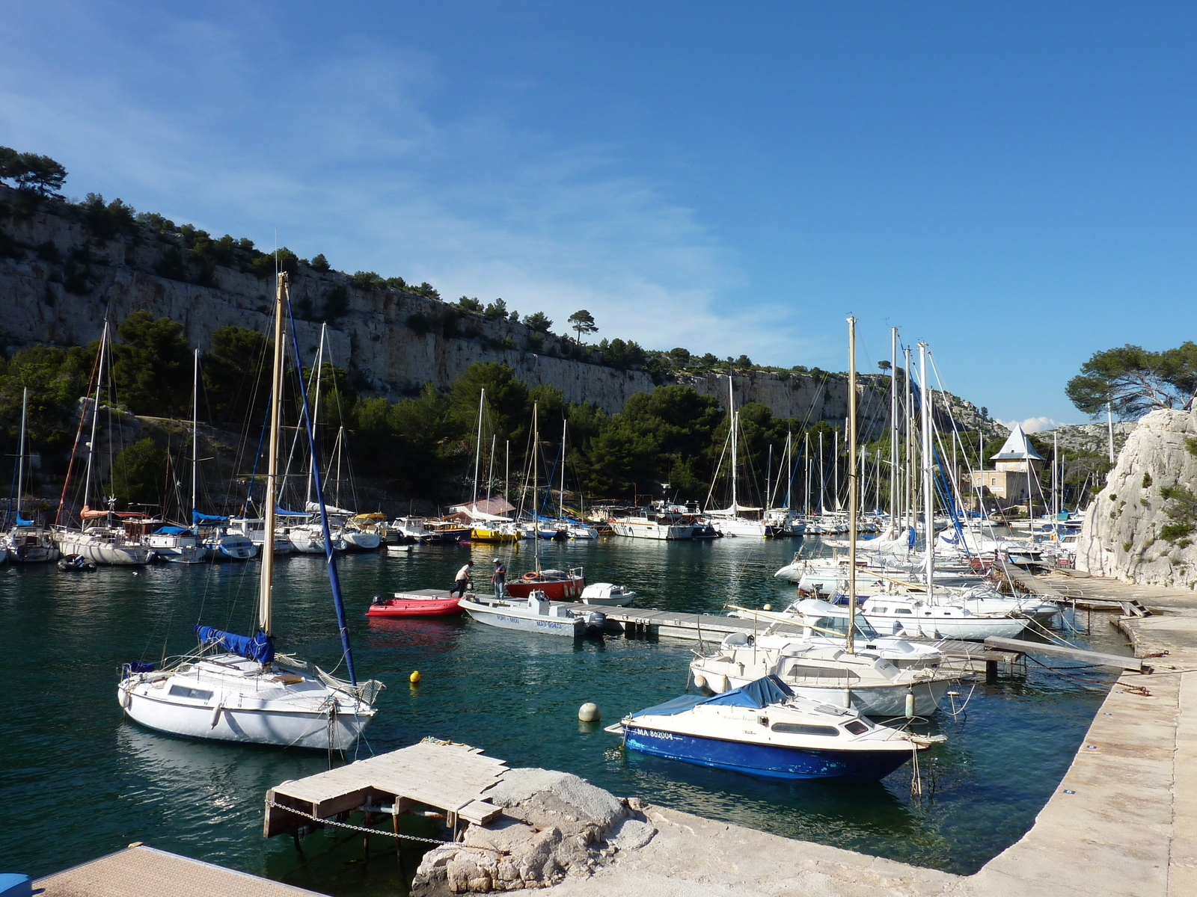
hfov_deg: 69.4
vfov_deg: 54.9
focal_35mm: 25
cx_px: 598
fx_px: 864
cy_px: 448
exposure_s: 1/500
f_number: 5
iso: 80
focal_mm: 4.1
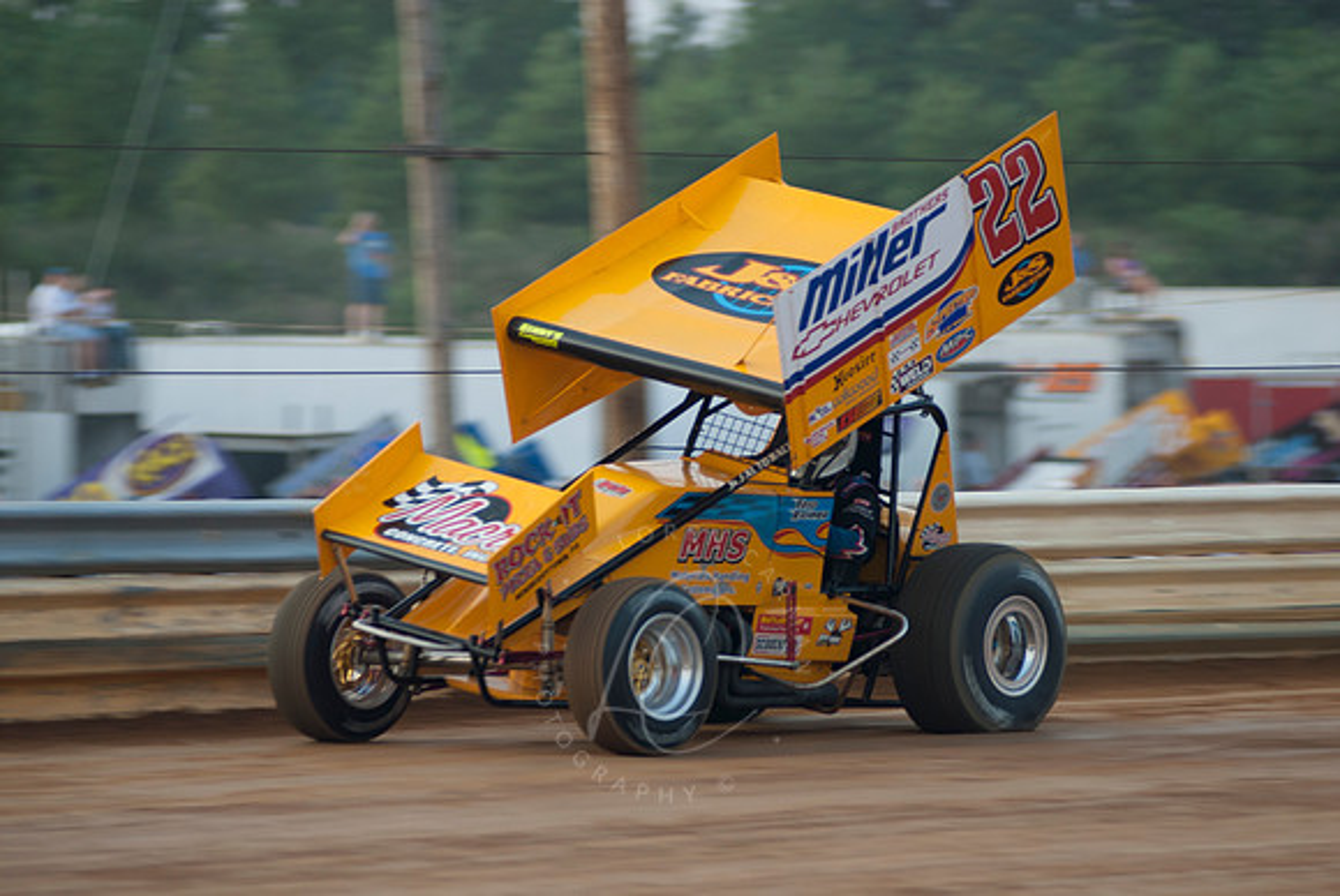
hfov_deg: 8.1
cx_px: 670
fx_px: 9501
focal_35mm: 255
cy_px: 448
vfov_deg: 5.4
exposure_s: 1/400
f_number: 2.8
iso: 100
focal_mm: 170
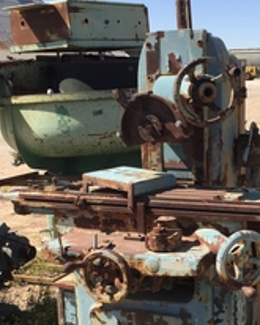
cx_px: 192
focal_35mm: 55
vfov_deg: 33.7
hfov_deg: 27.3
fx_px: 529
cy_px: 224
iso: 32
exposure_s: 1/1582
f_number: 2.2
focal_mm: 4.15
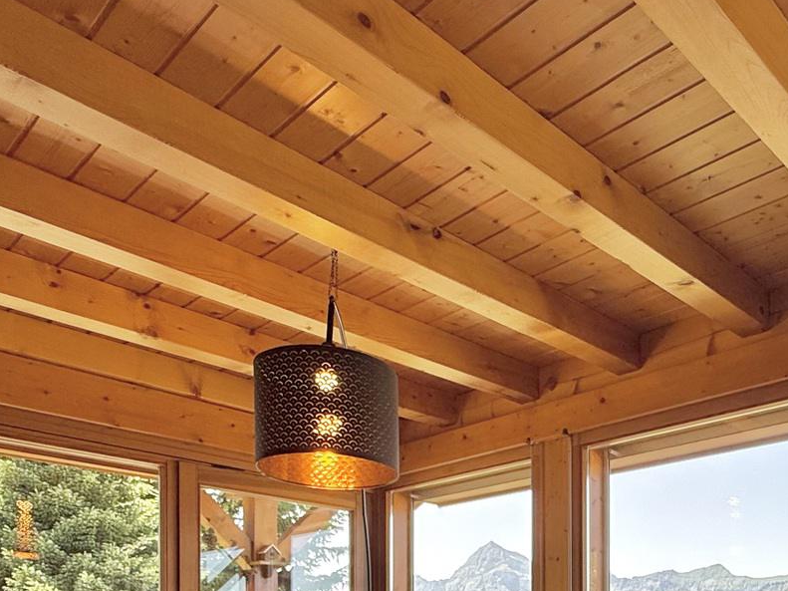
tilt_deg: +0.0
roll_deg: +0.1
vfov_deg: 35.3
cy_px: 661
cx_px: 602
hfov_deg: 51.4
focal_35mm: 34
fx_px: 774
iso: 64
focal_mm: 2.22
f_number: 2.2
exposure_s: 1/233
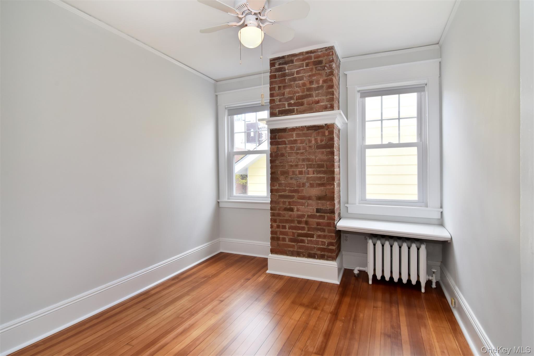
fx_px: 245
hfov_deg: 95.0
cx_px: 267
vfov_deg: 72.0
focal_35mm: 16
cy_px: 178
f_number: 11
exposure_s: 1/50
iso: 640
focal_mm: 11
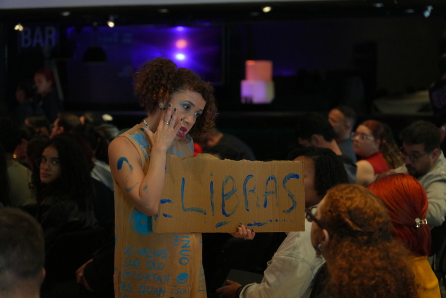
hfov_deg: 19.5
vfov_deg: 13.0
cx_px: 223
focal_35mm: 105
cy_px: 149
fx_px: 1301
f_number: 2.8
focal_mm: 70
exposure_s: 1/160
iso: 2500
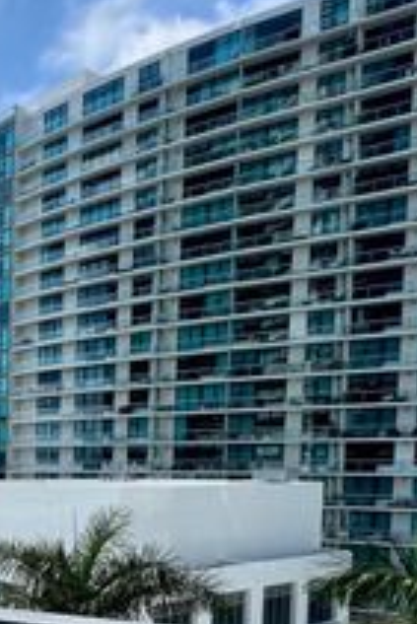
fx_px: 555
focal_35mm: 32
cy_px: 492
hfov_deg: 24.4
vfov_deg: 54.9
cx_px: -287
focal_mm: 1.57
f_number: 1.8
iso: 32
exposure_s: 1/1980
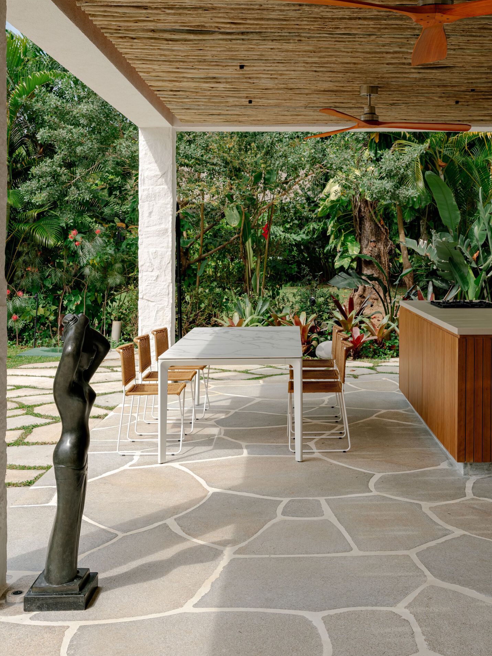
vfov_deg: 44.5
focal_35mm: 42
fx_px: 796
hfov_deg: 34.3
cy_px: 251
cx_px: 278
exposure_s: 1/125
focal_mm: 37.6
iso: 200
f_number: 9
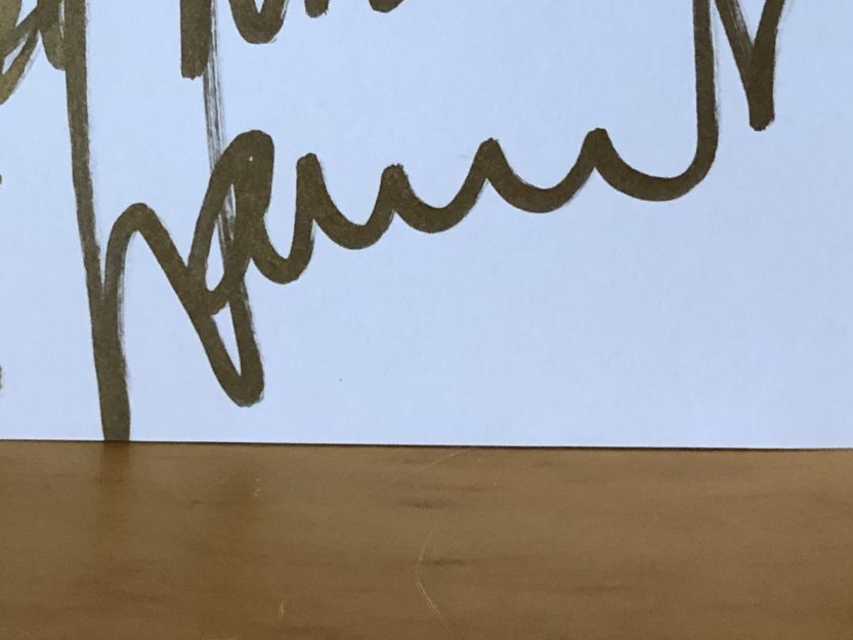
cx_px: 179
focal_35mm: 86
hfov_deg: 22.5
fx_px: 2119
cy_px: 2
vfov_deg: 16.8
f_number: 1.8
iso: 64
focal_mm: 3.99
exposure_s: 1/15
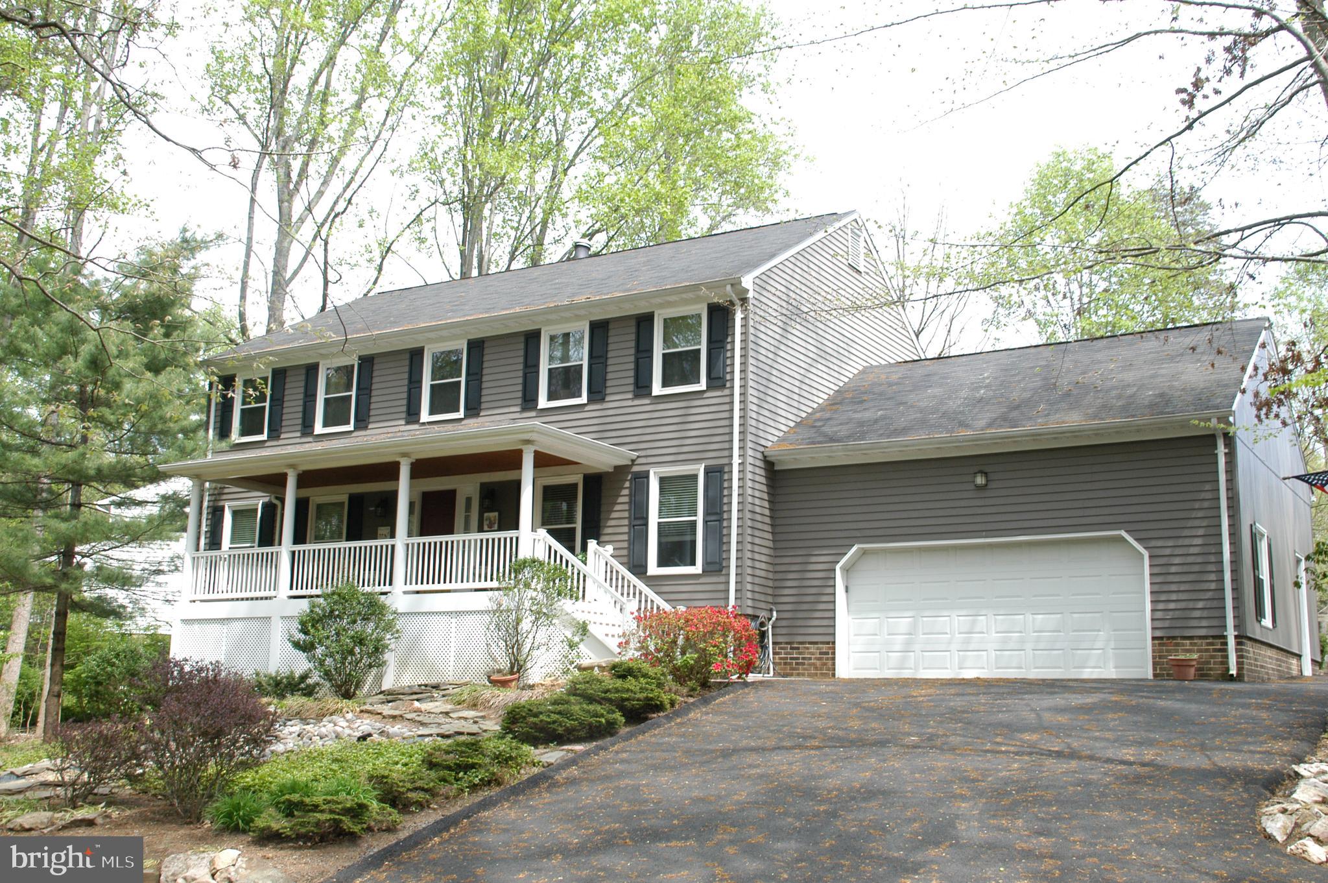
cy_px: 442
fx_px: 1382
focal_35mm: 38
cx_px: 664
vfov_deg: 35.4
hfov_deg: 51.3
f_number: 11
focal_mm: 25
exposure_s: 1/125
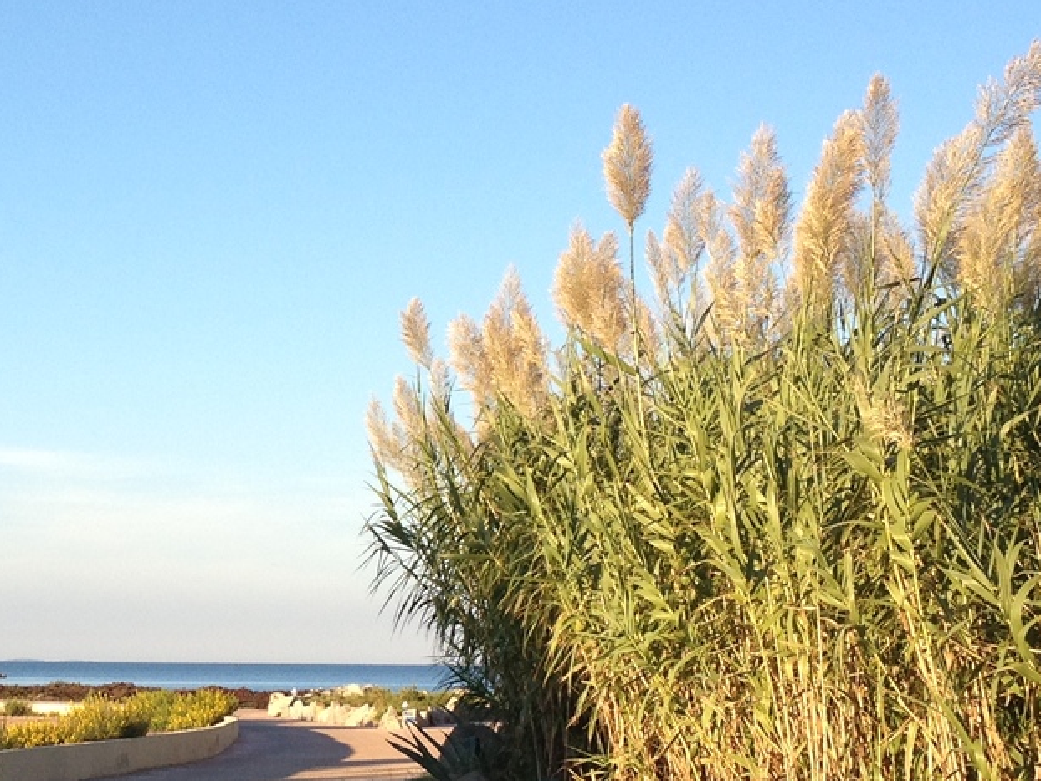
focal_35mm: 90
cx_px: 124
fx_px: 2708
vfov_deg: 16.3
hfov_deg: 21.3
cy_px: 625
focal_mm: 4.28
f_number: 2.4
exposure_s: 1/635
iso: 64
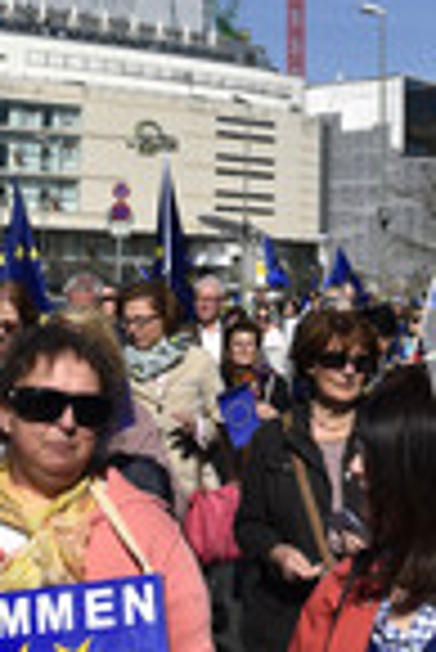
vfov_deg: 25.8
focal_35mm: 77
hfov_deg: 17.8
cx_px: 243
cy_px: 117
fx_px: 1395
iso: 200
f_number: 11
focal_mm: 28
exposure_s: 1/500
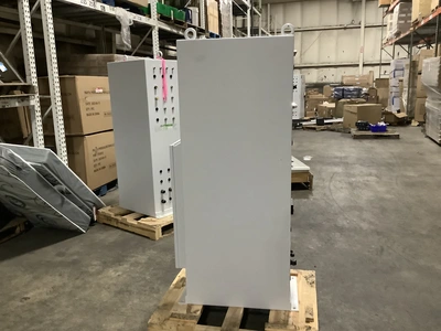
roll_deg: +1.4
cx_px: 220
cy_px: 166
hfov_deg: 58.4
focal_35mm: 31
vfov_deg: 45.4
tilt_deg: -11.5
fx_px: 395
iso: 400
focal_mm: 3.3
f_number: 2.4
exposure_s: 1/30
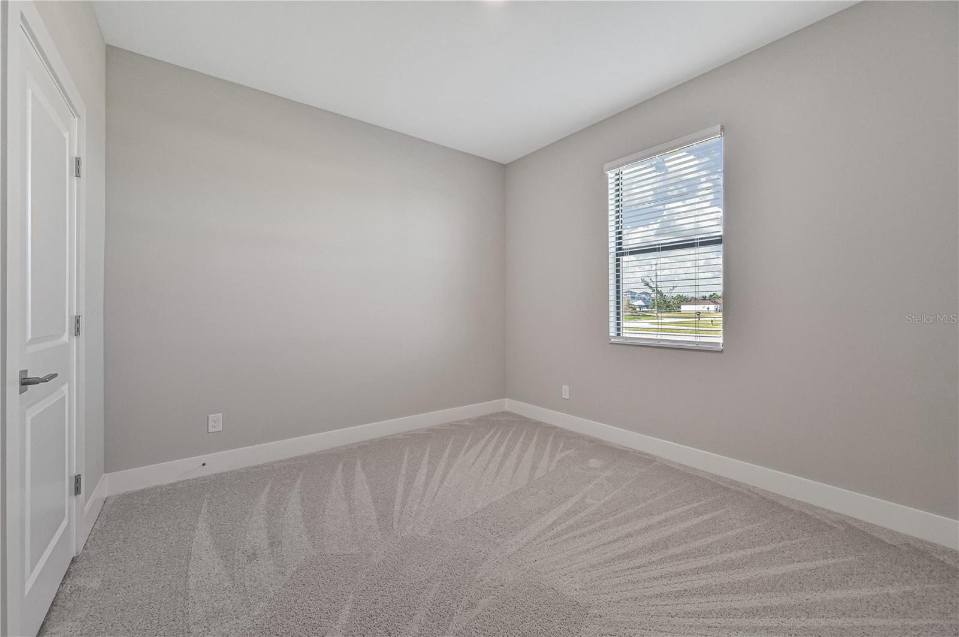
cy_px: 318
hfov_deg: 104.3
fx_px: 373
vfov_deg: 81.1
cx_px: 480
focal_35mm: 14
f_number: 6.3
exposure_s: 1/60
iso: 800
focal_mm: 14
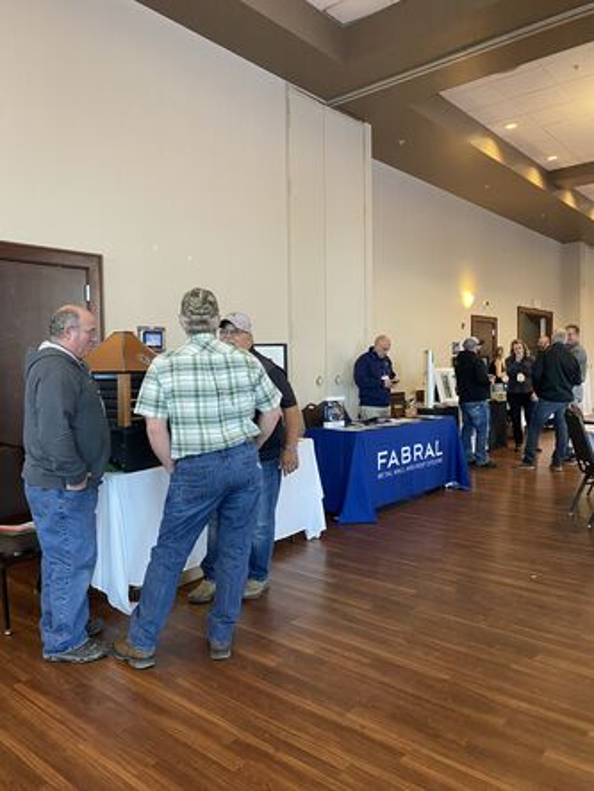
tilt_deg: -2.9
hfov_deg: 53.1
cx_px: 297
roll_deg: +1.8
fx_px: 595
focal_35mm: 26
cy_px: 396
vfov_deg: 67.3
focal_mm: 4.25
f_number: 1.8
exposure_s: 1/60
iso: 400
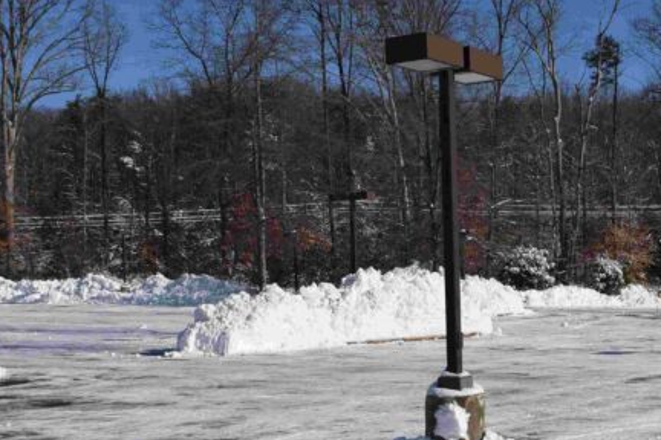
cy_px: 374
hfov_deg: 30.3
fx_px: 1175
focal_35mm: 64
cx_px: 575
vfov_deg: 20.9
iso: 200
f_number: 13
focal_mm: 18
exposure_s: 1/640
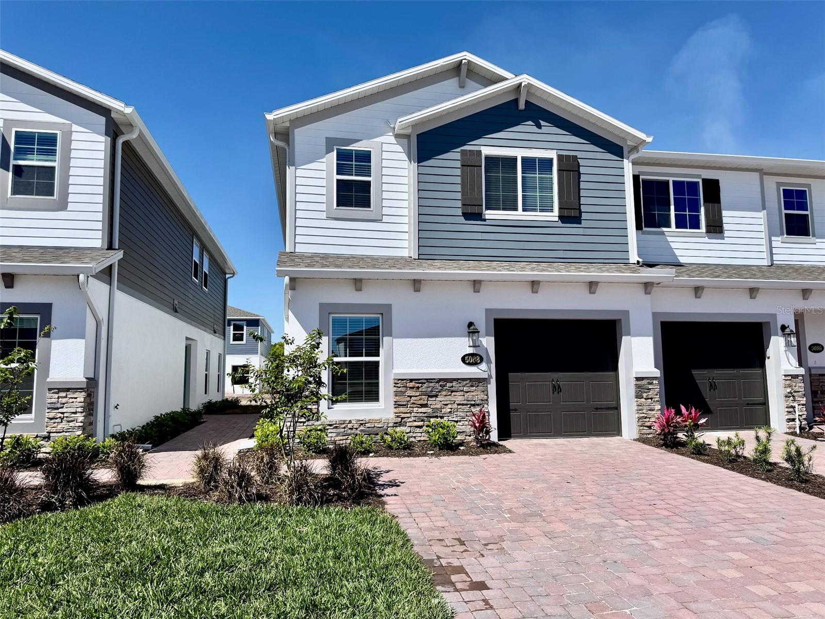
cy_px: 310
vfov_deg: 56.8
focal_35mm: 24
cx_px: 412
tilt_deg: +6.3
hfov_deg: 71.6
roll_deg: +0.5
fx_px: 572
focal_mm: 6.76
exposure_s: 1/6410
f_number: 1.78
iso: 80
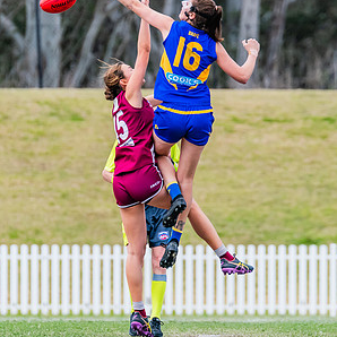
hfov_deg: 1.7
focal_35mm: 1037
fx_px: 11422
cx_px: 168
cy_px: 165
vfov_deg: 1.7
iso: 800
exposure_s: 1/1600
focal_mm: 420
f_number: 6.3
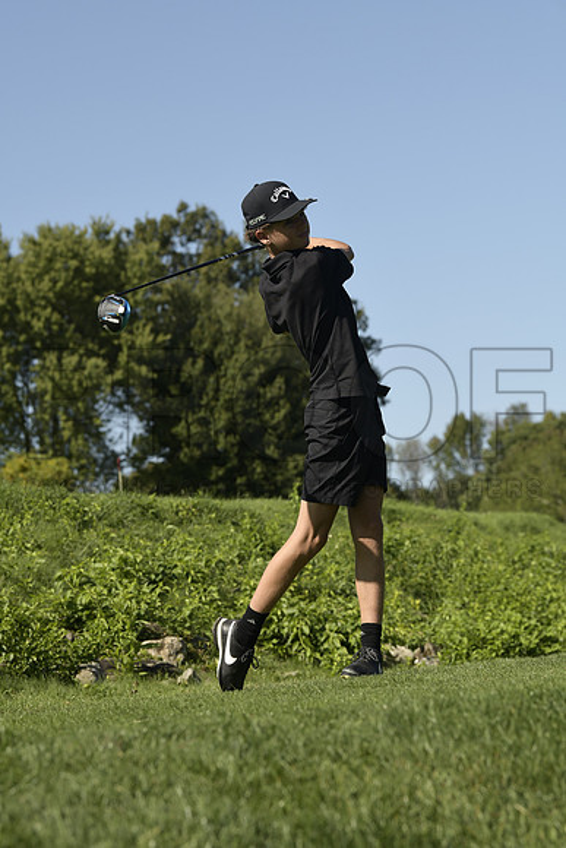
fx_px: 2404
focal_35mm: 102
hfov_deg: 13.4
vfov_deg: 20.0
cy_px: 424
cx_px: 283
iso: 250
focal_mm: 102
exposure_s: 1/1000
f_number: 6.3
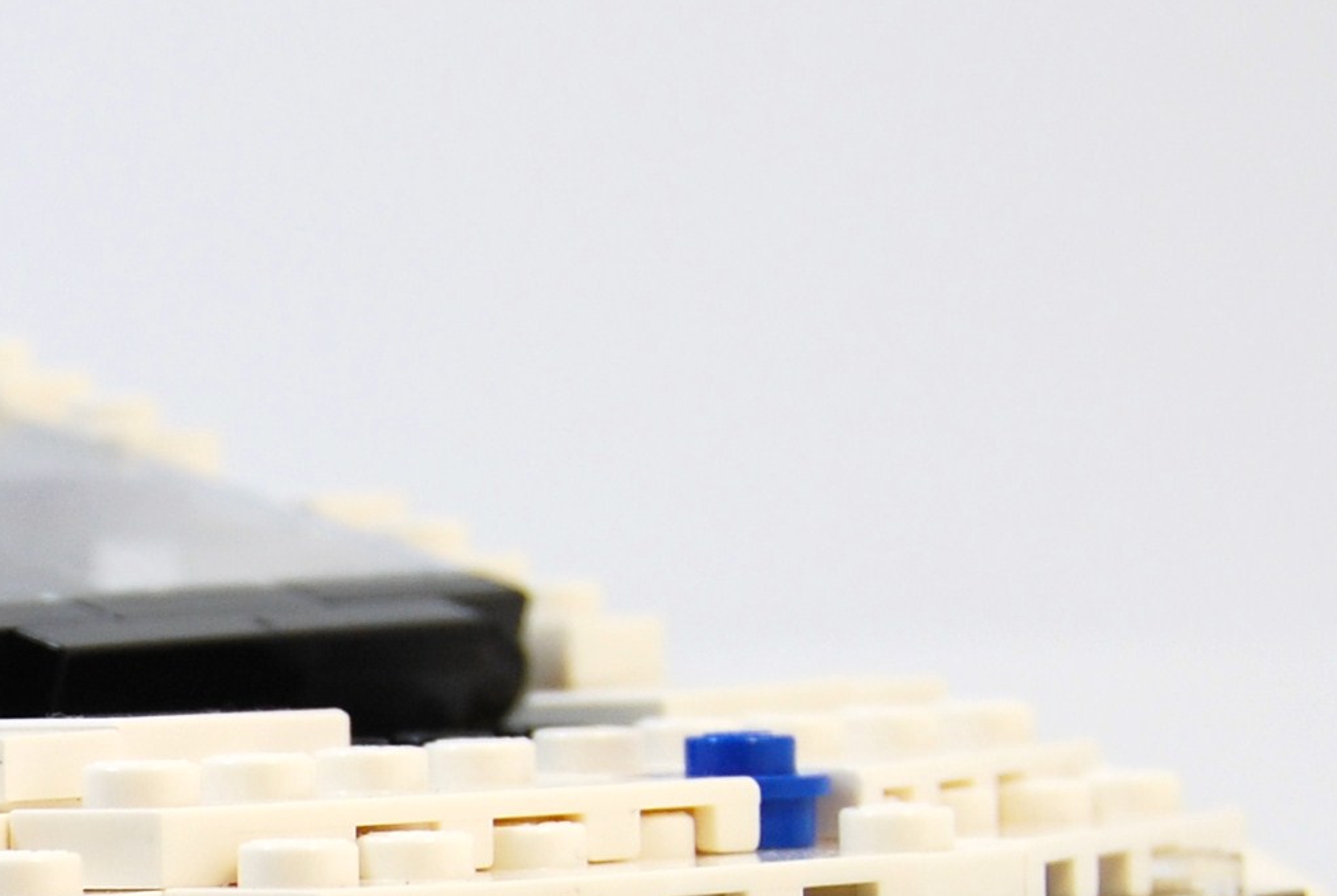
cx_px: -320
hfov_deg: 9.3
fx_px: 8108
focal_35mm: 218
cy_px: 1177
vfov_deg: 6.3
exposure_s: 1/125
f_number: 5.6
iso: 160
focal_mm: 38
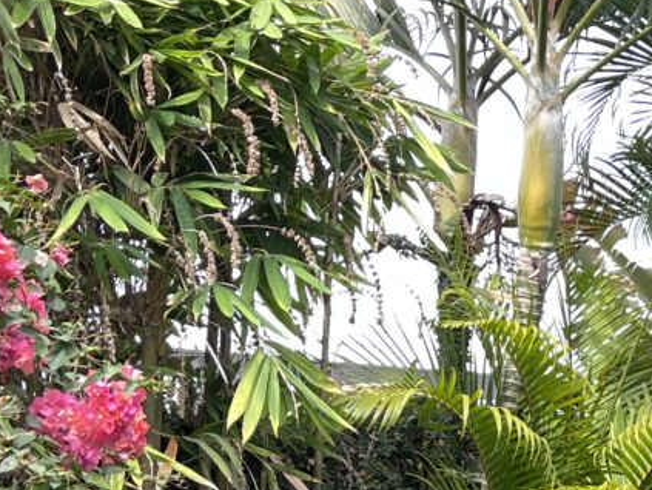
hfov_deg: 16.2
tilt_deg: -3.5
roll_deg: +1.4
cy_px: 768
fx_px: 2224
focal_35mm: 118
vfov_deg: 11.9
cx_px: 727
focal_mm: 5.1
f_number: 1.6
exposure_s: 1/122
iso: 32
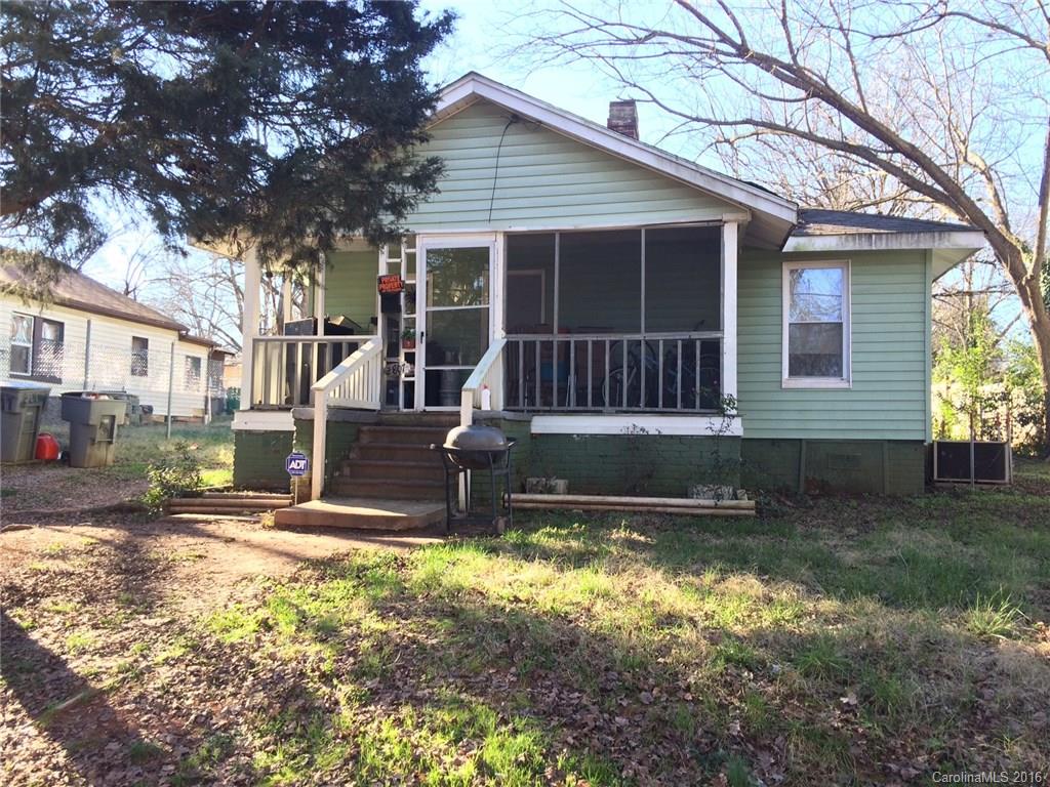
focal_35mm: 29
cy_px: 394
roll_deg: +0.2
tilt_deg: +2.3
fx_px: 880
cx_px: 525
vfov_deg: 48.2
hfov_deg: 61.7
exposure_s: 1/120
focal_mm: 4.15
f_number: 2.2
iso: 32
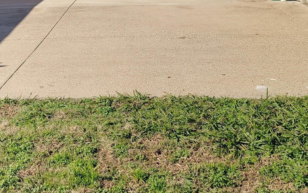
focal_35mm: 59
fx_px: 495
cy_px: -42
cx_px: 67
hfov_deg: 33.6
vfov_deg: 20.5
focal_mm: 6.7
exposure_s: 1/349
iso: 16
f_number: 1.8
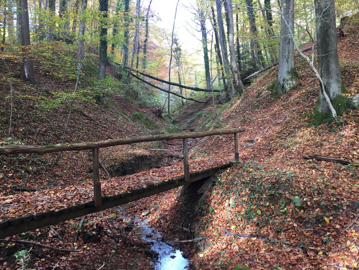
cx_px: 180
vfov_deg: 48.2
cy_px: 135
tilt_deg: -3.0
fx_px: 301
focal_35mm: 29
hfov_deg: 61.7
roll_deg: +2.2
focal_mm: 4.15
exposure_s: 1/33
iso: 40
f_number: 2.2
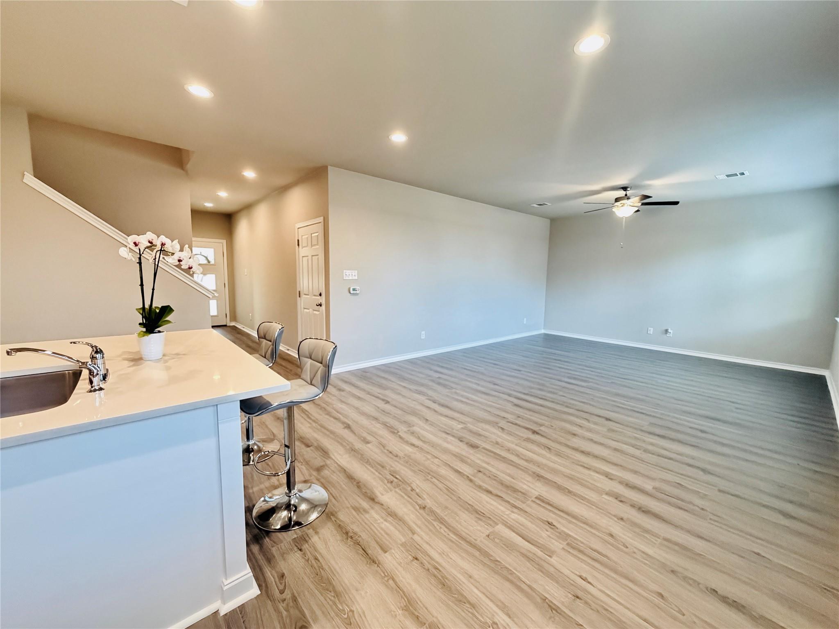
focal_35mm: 14
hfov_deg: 102.1
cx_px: 420
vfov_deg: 85.7
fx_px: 339
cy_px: 314
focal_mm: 2.22
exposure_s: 1/60
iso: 800
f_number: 2.2
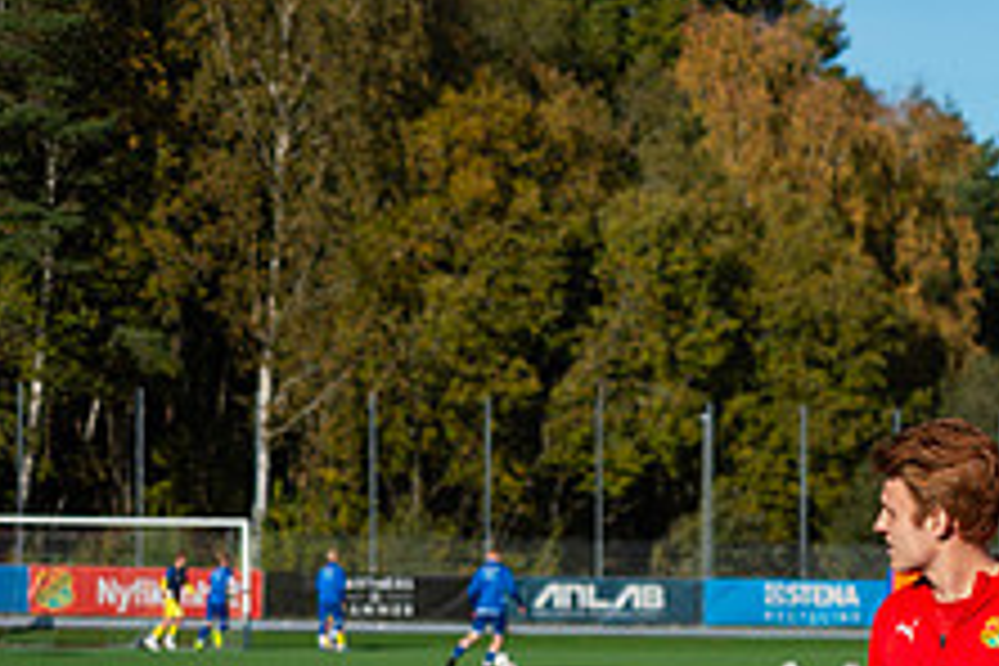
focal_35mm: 214
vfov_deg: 6.4
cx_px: 1260
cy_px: 819
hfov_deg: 9.5
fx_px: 5938
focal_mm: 82
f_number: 5
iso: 110
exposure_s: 1/640
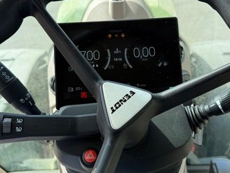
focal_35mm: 36
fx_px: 239
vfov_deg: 39.7
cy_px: 83
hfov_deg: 51.3
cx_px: 119
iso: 80
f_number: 1.78
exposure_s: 1/1292
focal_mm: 6.76
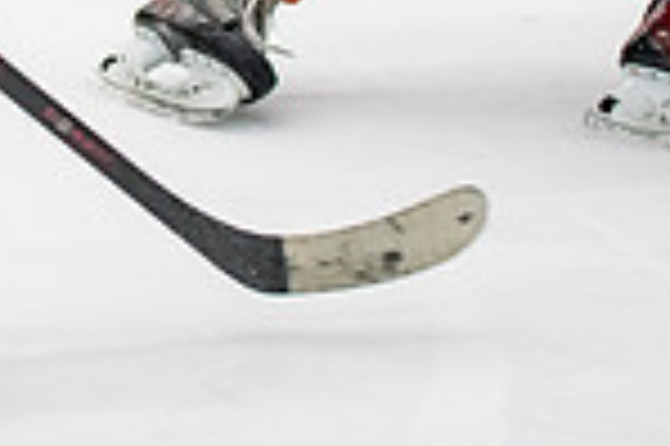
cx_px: -417
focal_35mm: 353
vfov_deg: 3.8
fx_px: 6562
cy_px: -480
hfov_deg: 5.8
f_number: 3.2
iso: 2000
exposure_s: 1/640
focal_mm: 70
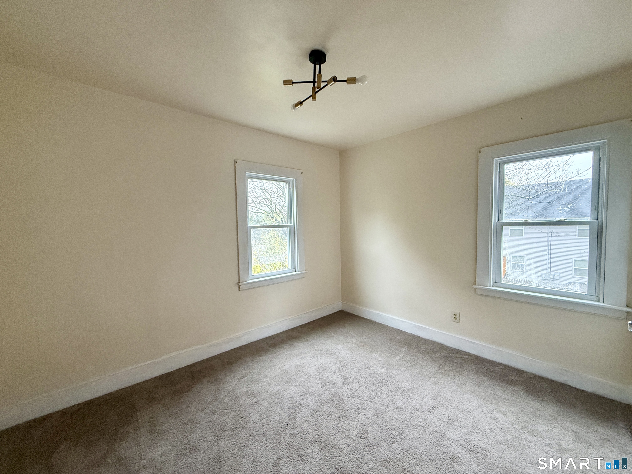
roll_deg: +0.9
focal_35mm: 14
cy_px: 237
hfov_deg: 102.1
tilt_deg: -3.4
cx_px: 316
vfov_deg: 85.7
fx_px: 256
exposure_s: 1/87
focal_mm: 2.22
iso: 320
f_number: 2.2
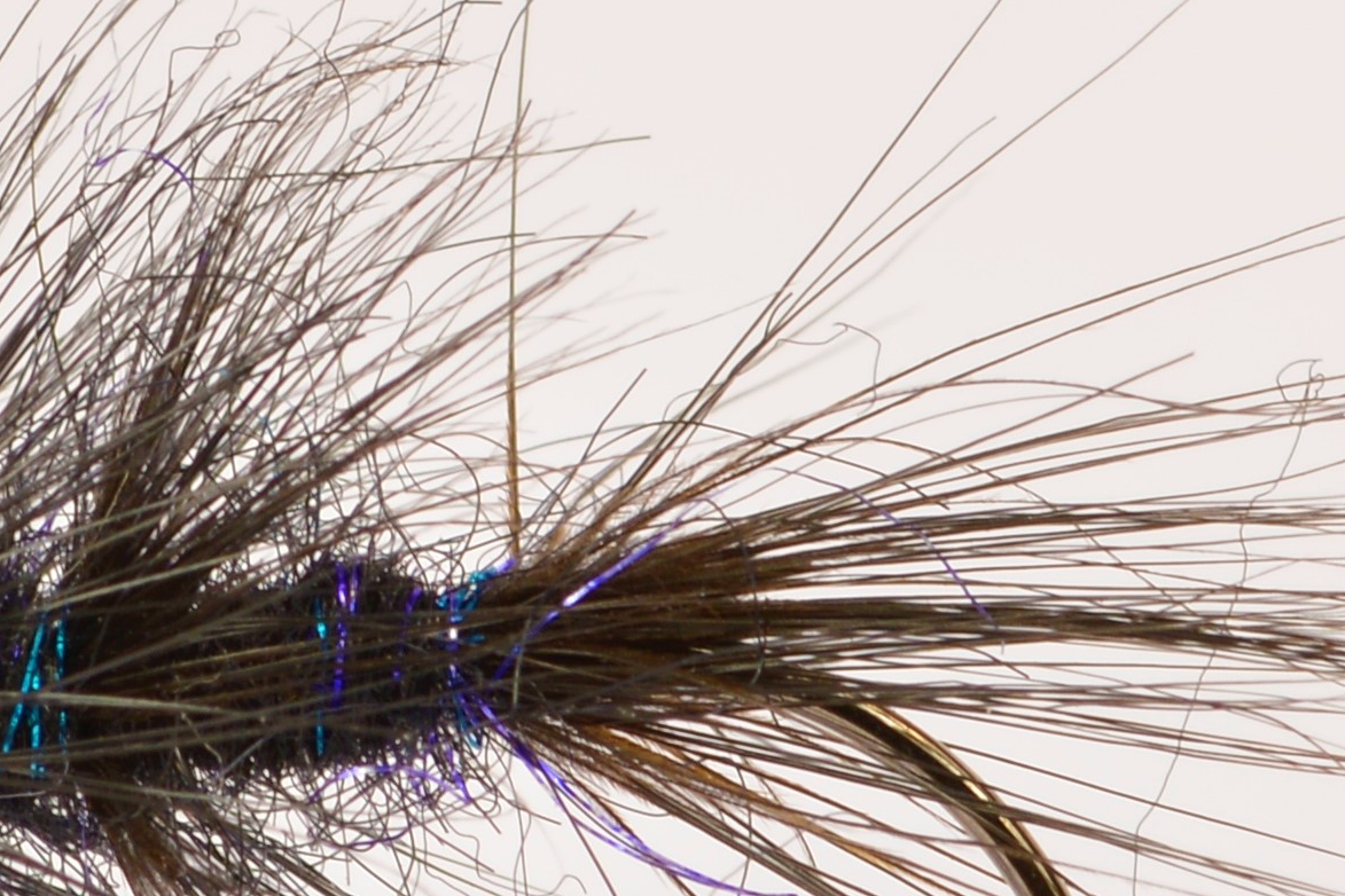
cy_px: 409
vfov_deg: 4.5
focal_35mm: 307
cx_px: 941
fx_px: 11469
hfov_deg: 6.7
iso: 100
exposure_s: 1/25
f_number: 11
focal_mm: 40
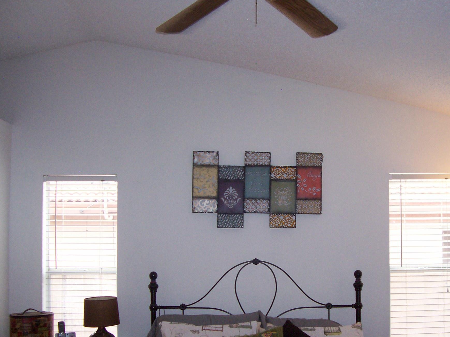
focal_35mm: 45
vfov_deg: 32.0
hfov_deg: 41.7
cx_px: 290
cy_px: 221
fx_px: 585
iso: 140
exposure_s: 1/112
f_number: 2.7
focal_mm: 5.6
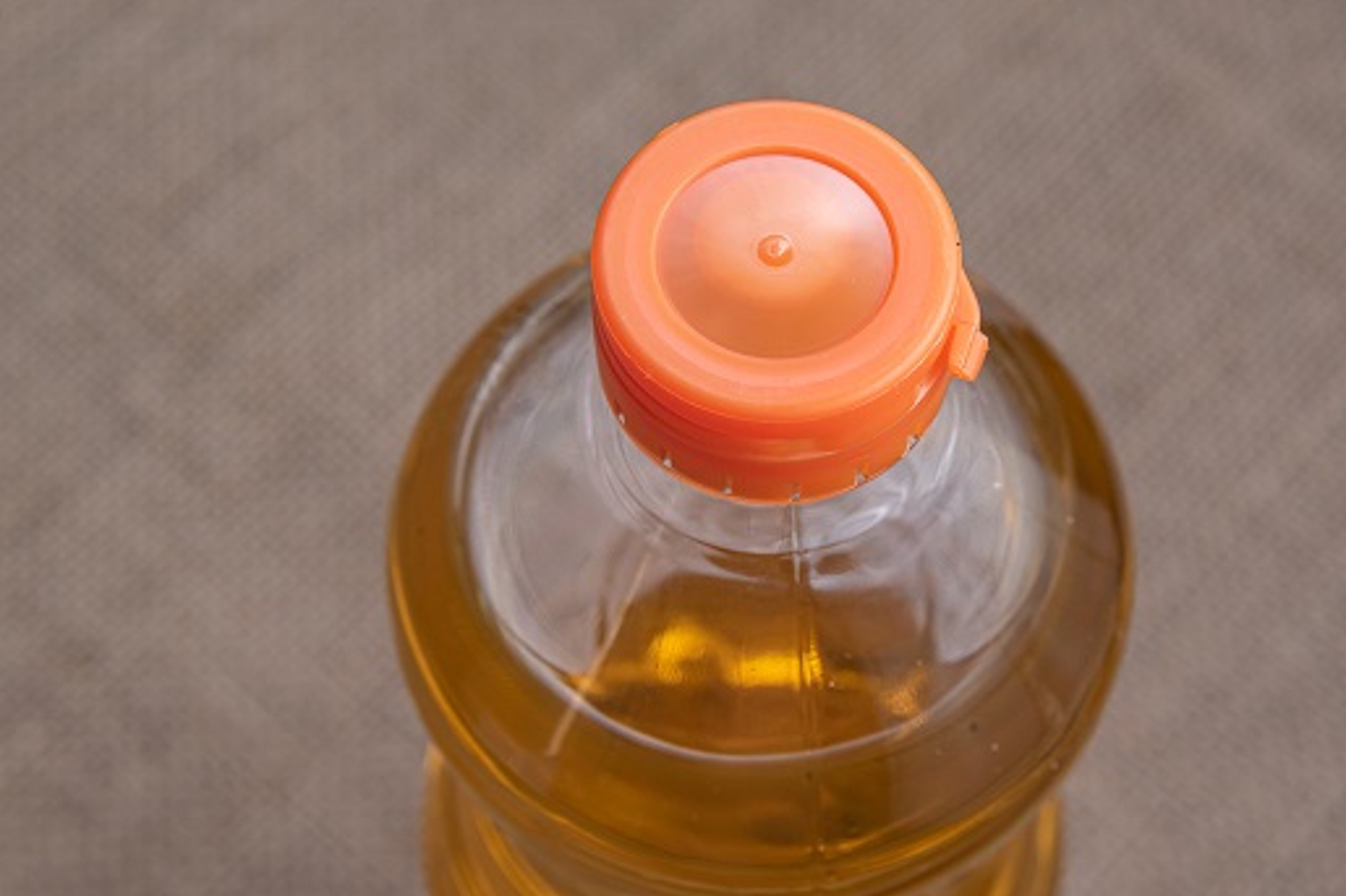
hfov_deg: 20.6
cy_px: 462
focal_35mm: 99
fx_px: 3700
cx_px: 779
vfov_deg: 13.8
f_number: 11
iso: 800
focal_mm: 85
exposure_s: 1/80
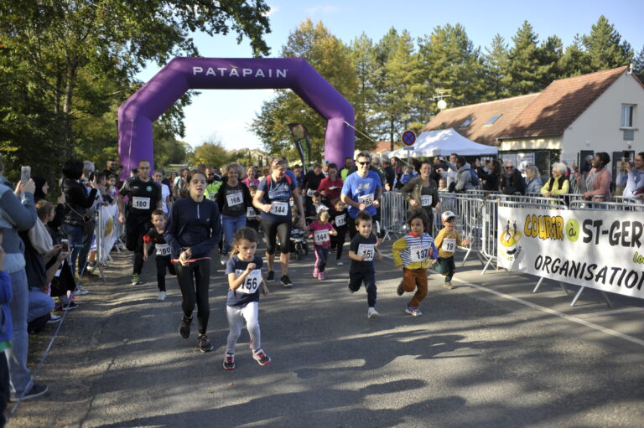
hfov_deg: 58.7
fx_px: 572
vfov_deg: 41.1
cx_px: 322
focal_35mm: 32
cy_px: 214
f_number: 2.8
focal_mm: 32
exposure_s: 1/2500
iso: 400
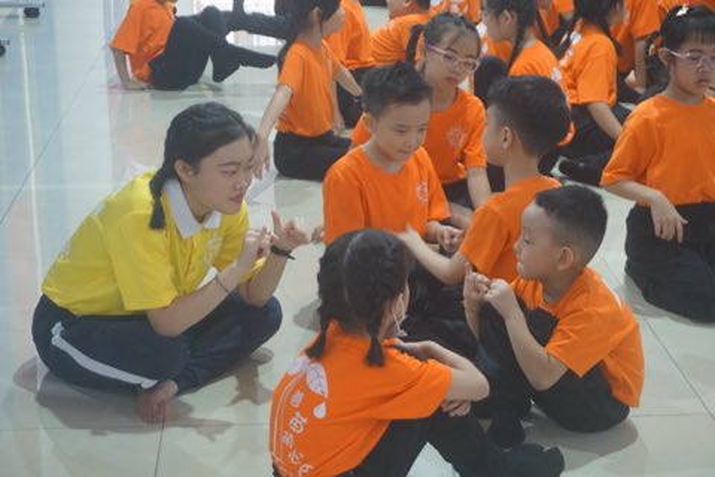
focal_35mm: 74
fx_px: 1460
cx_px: 358
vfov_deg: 18.5
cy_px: 238
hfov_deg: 27.5
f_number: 5.6
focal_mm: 49
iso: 3200
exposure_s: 1/125
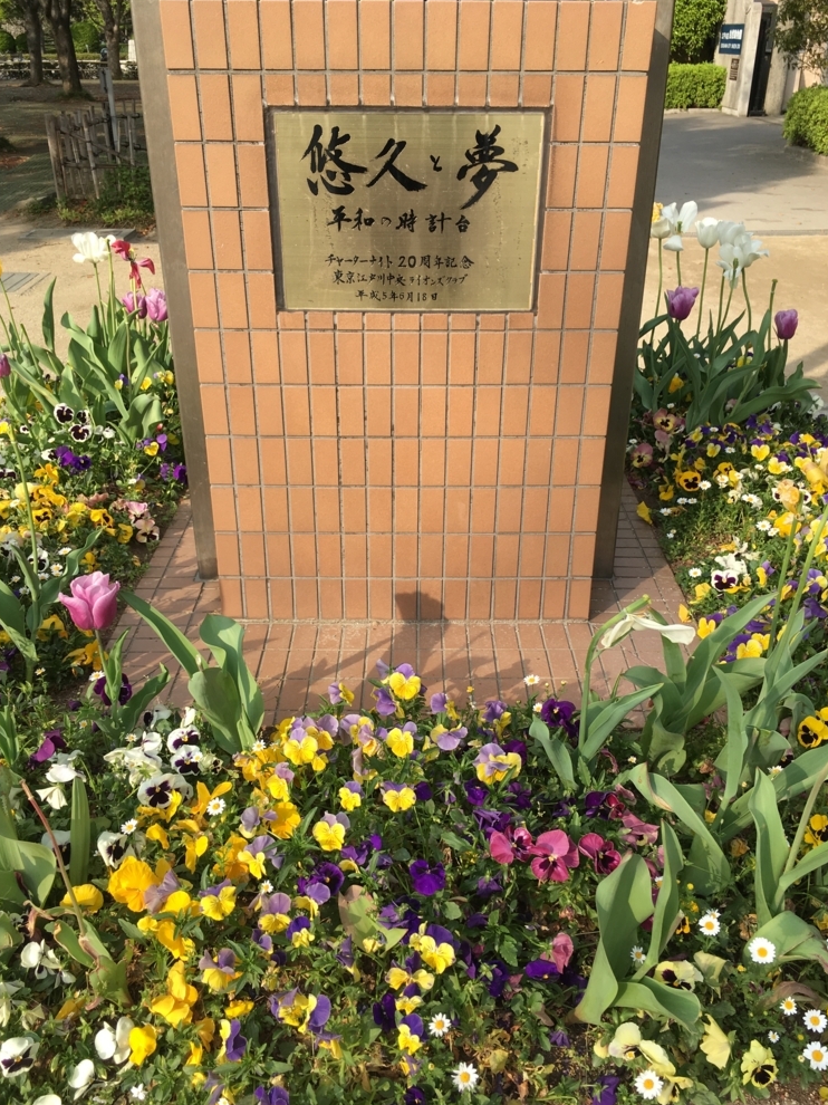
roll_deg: +0.3
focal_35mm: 30
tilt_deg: -29.5
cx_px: 416
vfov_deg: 60.0
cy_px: 561
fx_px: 957
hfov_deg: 46.8
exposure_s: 1/591
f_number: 2.2
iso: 25
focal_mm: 4.15
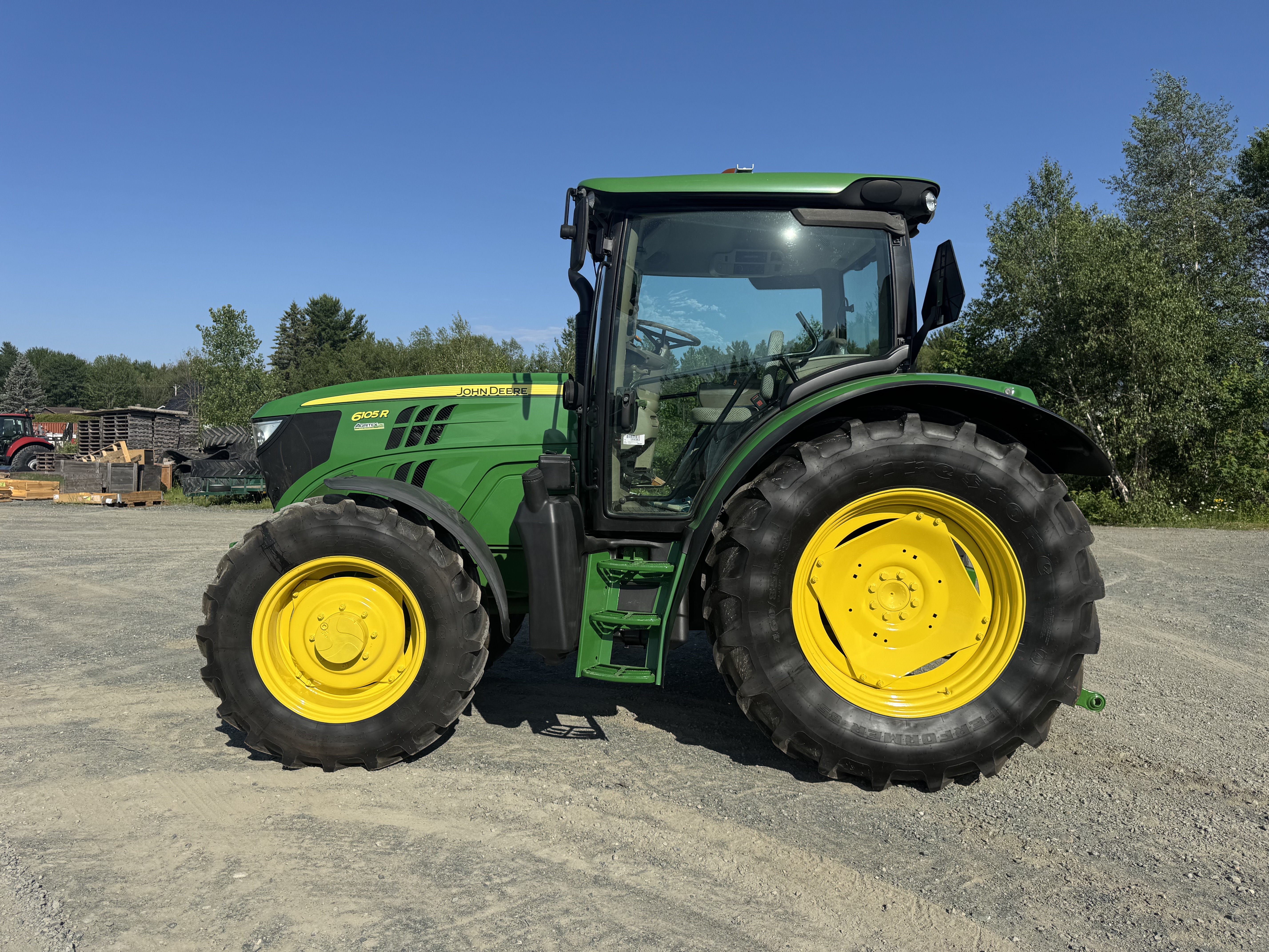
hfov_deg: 71.6
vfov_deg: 56.8
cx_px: 634
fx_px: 880
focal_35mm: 24
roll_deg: +0.3
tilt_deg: -1.9
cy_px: 476
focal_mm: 6.76
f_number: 1.78
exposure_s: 1/5814
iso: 80
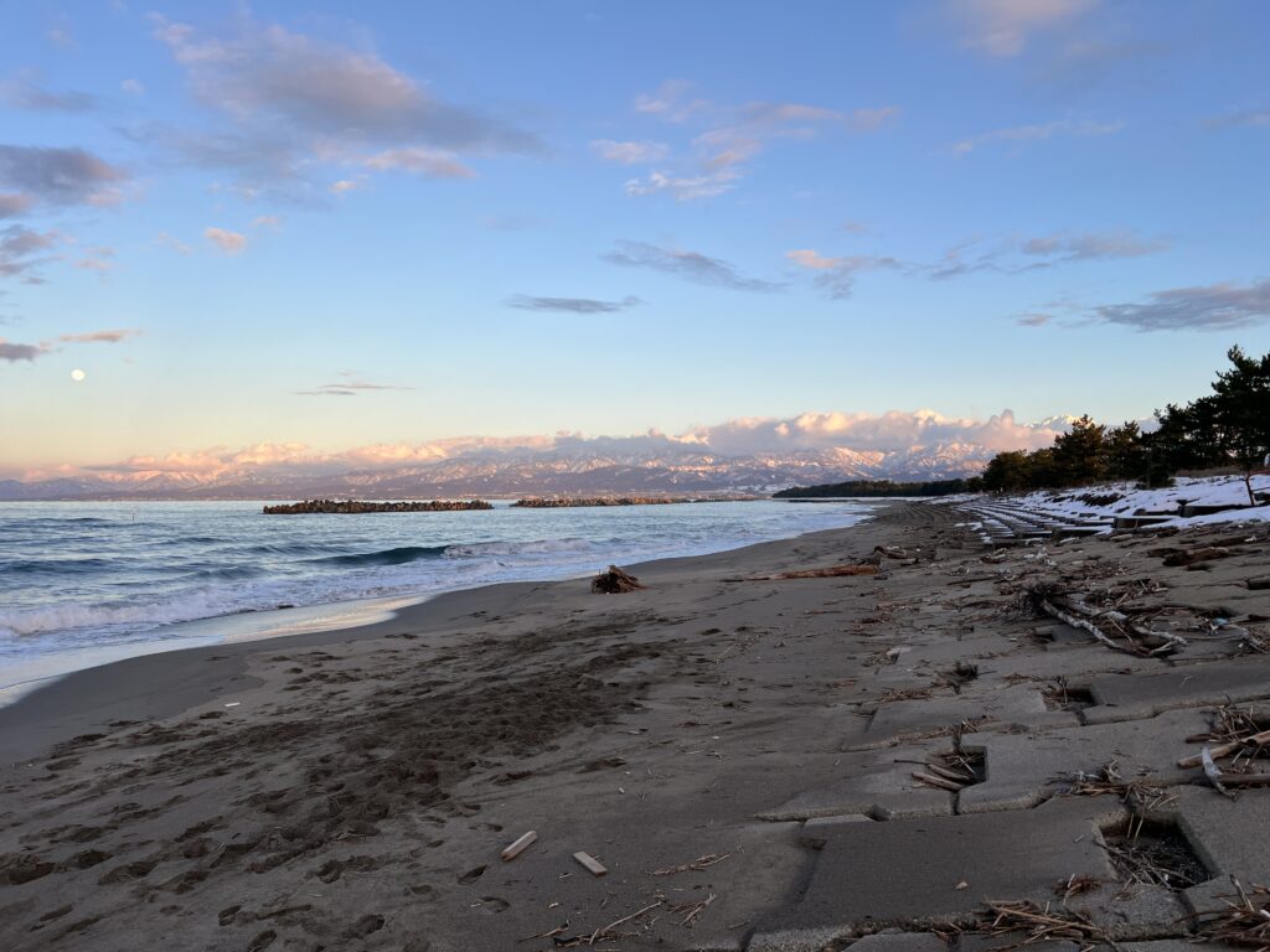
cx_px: 635
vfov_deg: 53.1
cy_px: 476
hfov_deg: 67.3
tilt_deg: +0.3
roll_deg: +1.4
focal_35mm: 26
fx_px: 954
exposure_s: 1/924
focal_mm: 5.7
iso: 50
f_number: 1.5
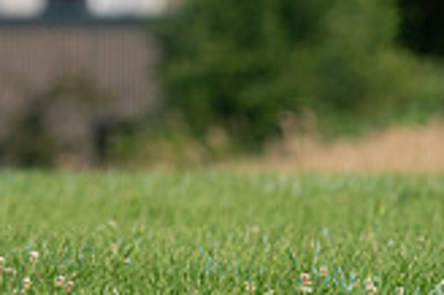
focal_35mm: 1031
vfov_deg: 1.3
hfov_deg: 2.0
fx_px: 12703
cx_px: 0
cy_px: -139
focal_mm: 291
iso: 1000
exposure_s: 1/4000
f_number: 5.6
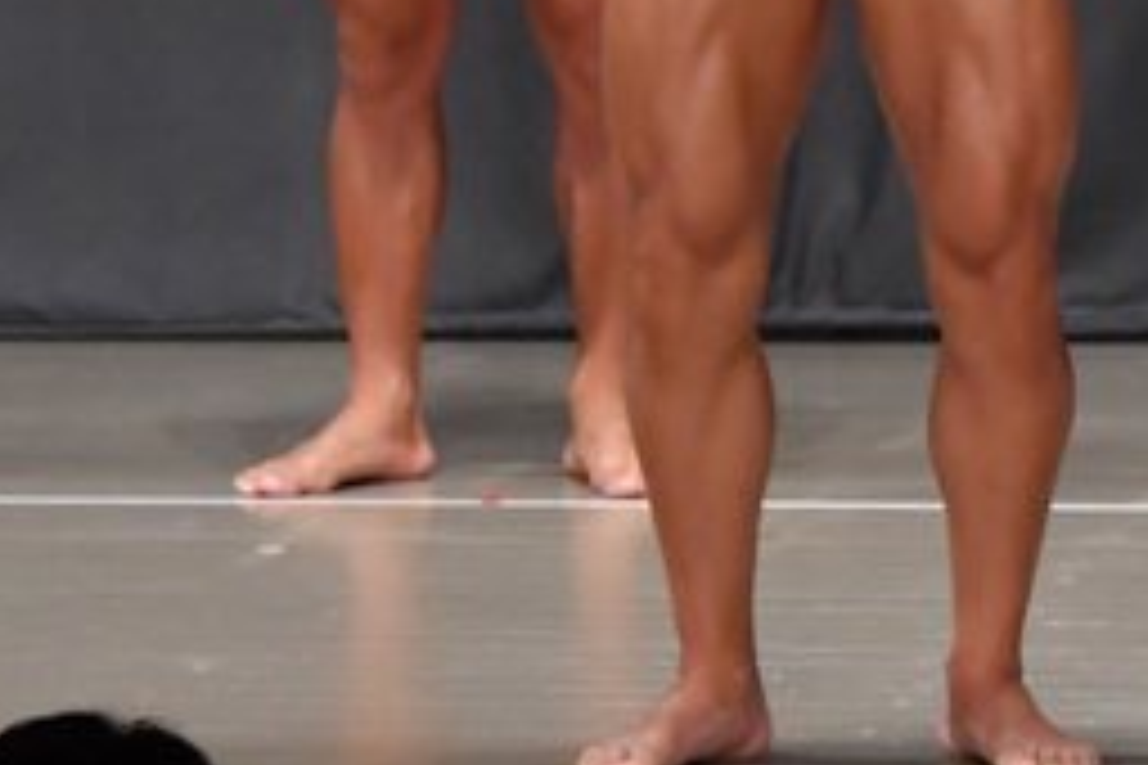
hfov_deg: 3.4
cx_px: 1434
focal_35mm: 614
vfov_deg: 2.2
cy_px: -189
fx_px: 19578
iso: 6400
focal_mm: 135
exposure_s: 1/400
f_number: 5.6
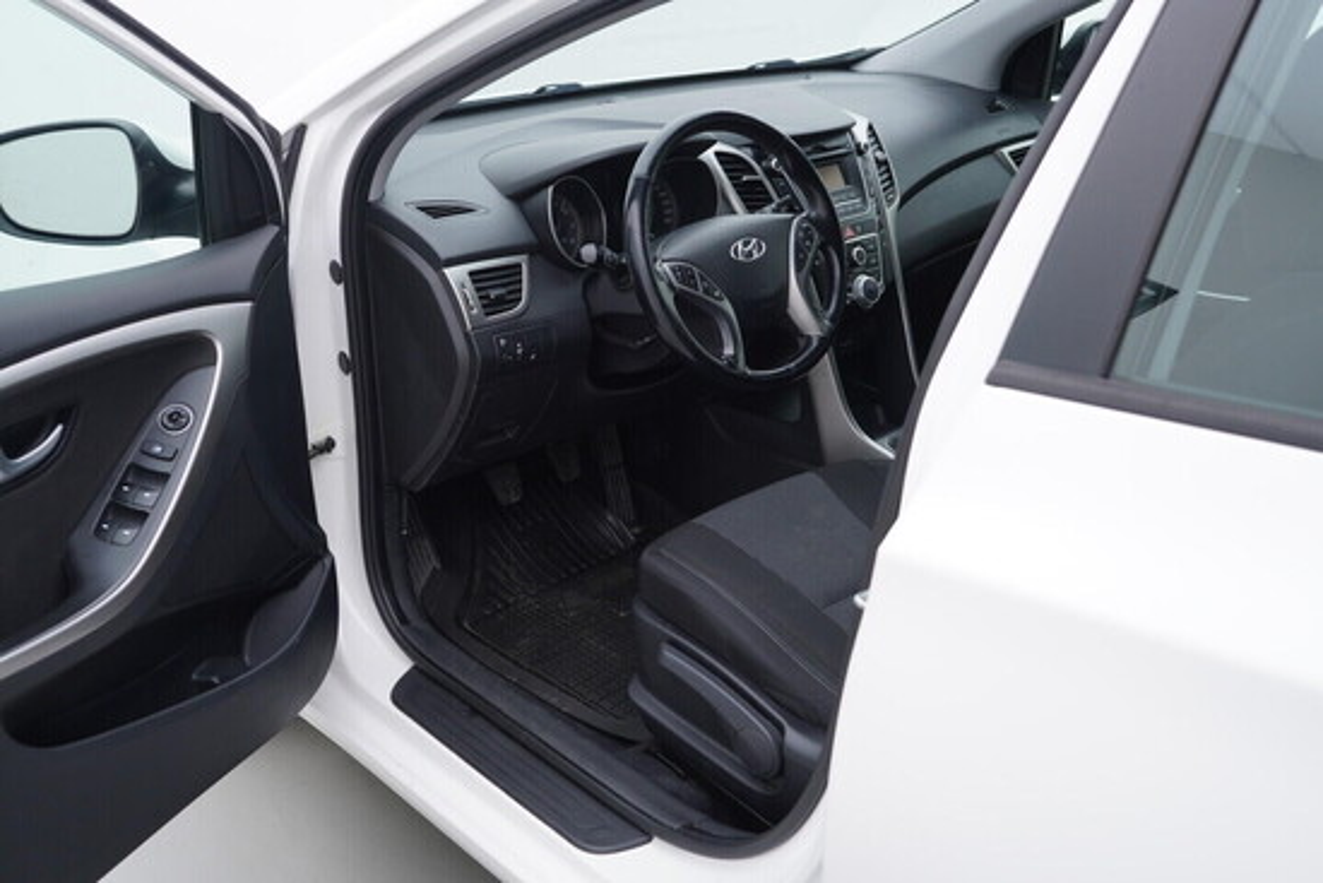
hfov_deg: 53.1
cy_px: 442
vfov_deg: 36.9
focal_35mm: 36
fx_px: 1323
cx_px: 662
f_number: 3.2
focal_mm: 24
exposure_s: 1/50
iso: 125
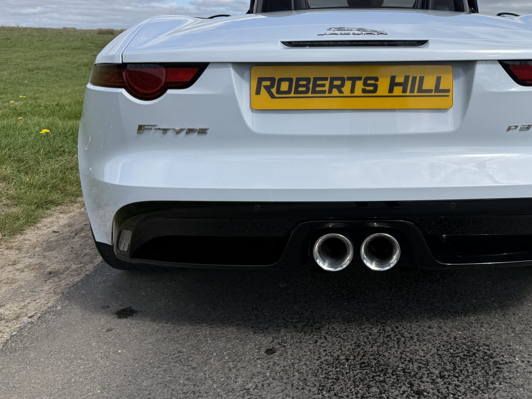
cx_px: 377
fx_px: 600
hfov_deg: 46.7
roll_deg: +0.9
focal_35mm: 39
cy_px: 142
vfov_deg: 36.6
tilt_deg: -8.2
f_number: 1.78
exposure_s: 1/5714
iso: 80
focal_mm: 6.76
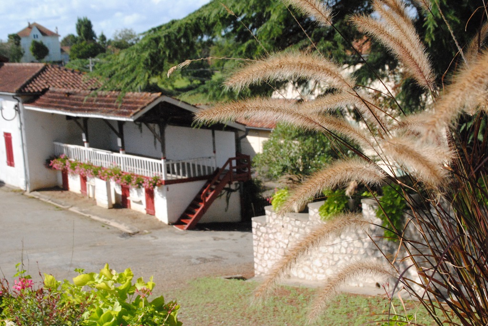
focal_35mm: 57
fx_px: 773
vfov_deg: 23.8
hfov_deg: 35.0
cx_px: 244
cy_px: 163
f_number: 16
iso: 1600
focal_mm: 38
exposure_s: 1/1000
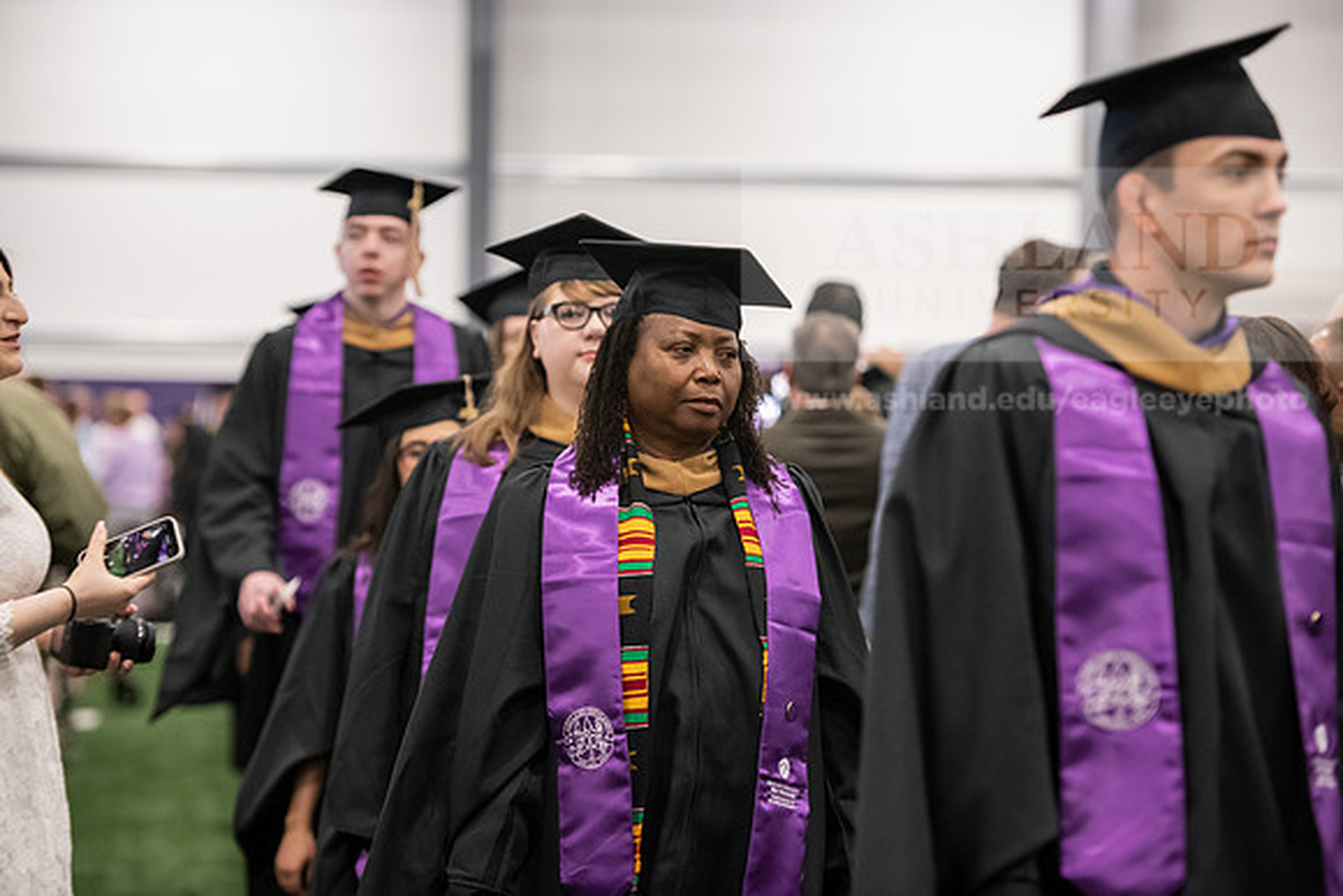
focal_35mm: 120
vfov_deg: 11.4
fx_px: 4478
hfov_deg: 17.1
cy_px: 448
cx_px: 672
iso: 3200
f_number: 3.2
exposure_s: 1/200
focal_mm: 120
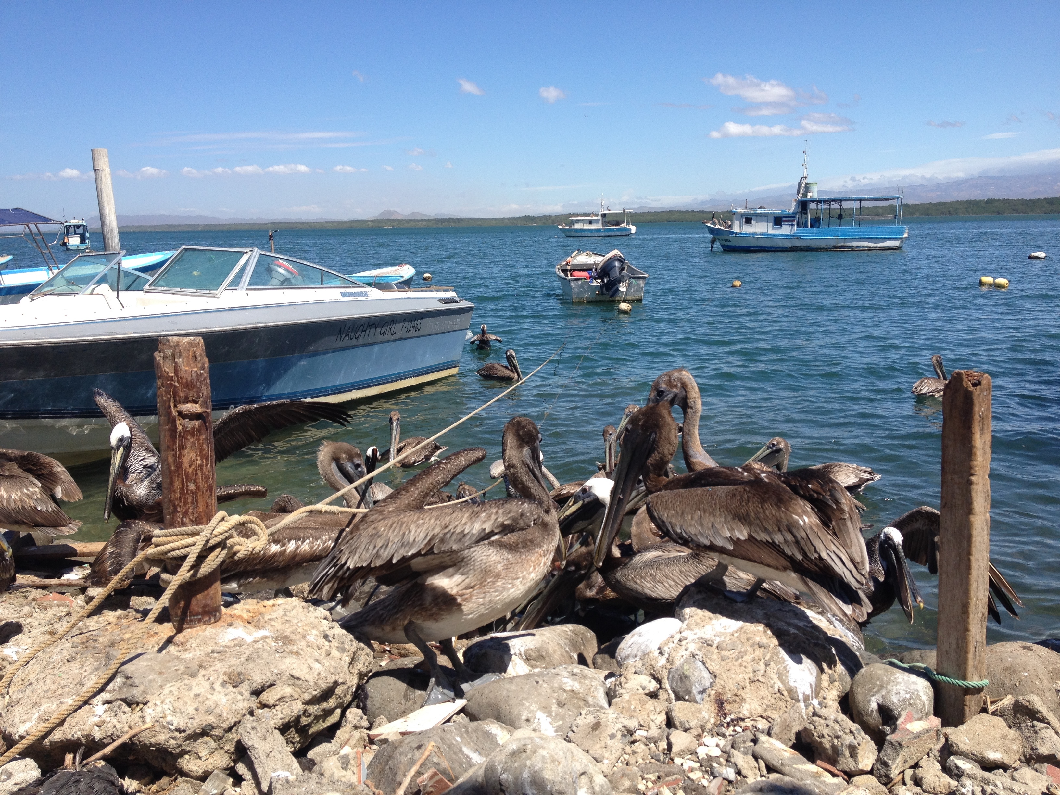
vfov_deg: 40.7
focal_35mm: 35
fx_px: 1072
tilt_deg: -13.9
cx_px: 530
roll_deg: +1.7
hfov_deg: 52.6
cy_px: 398
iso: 50
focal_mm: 4.28
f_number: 2.4
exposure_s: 1/1493
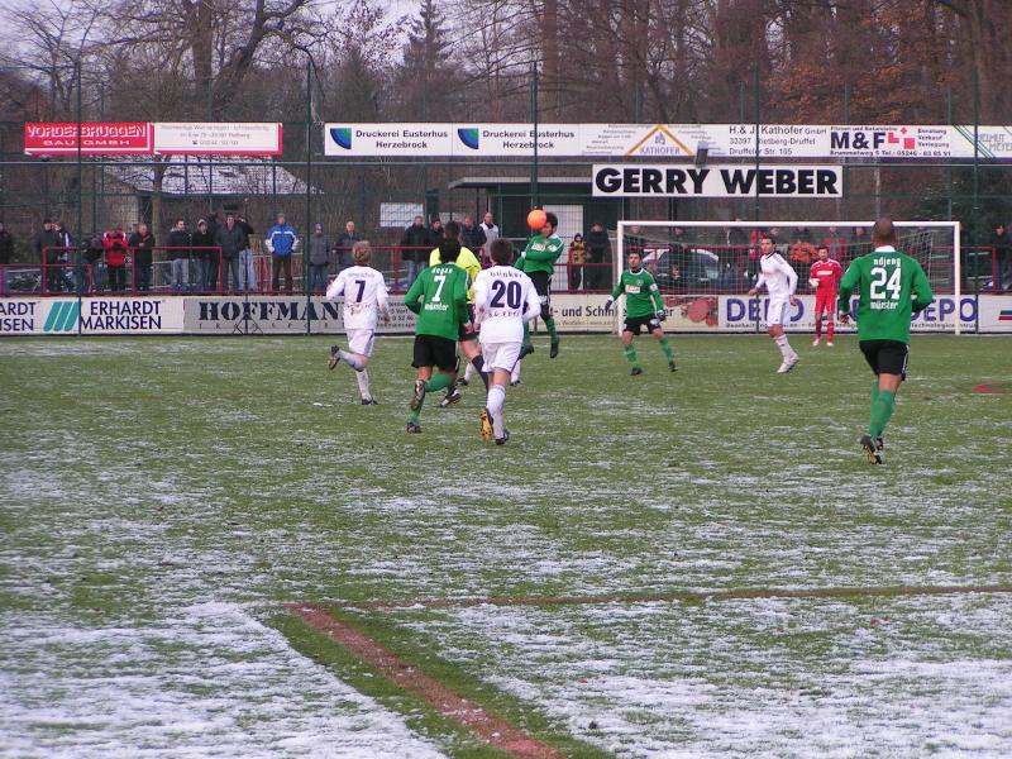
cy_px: 380
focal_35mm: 172
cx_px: 506
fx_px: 5028
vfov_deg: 8.6
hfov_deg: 11.5
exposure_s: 1/200
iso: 50
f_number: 3.5
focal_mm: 26.3
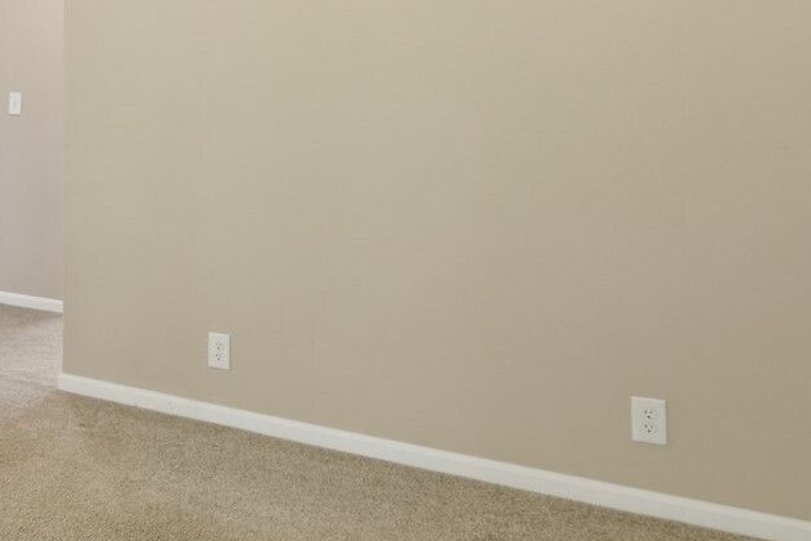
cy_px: 128
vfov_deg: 30.6
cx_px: -91
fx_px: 969
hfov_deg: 37.6
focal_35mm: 43
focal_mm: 16
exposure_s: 1/3.33
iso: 640
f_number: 11
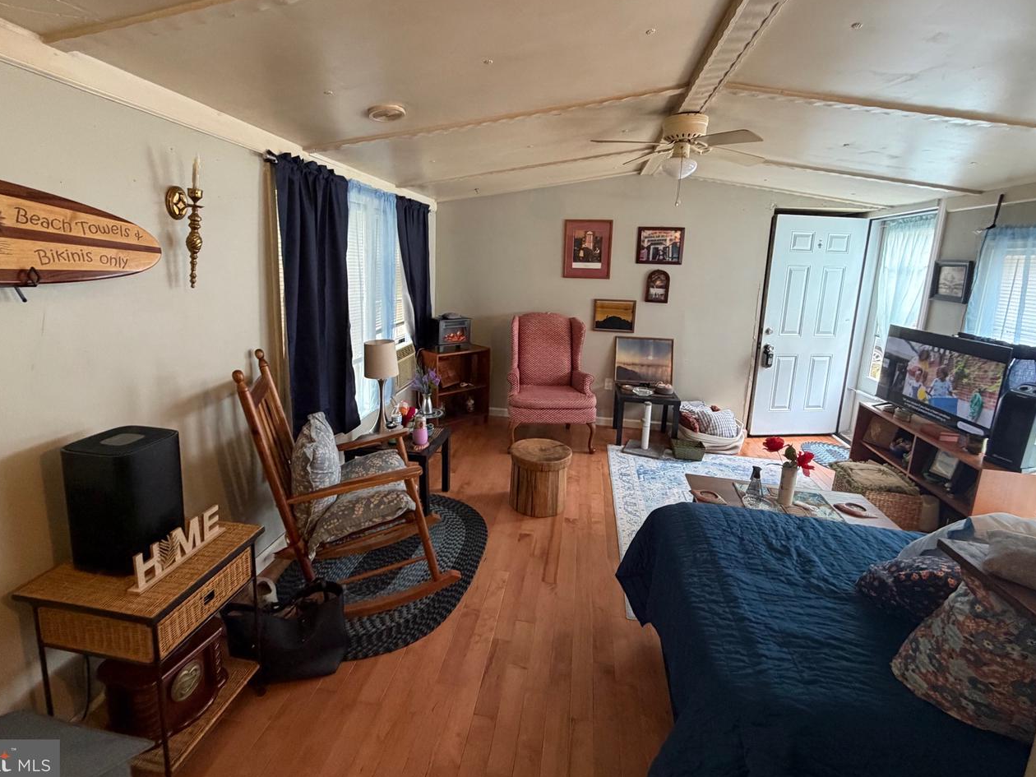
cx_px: 507
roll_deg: -1.6
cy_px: 343
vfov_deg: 77.8
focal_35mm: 16
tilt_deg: -9.8
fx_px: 479
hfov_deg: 94.5
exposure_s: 1/60
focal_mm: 2.22
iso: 400
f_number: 2.2
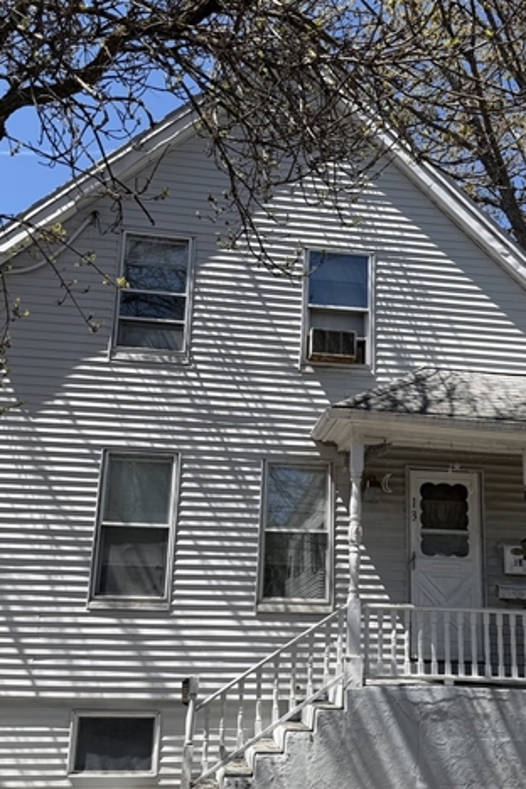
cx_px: 337
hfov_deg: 32.4
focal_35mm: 41
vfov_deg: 47.4
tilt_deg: +14.8
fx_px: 899
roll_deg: -1.1
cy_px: 421
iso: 80
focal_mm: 6.76
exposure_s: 1/3425
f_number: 1.78
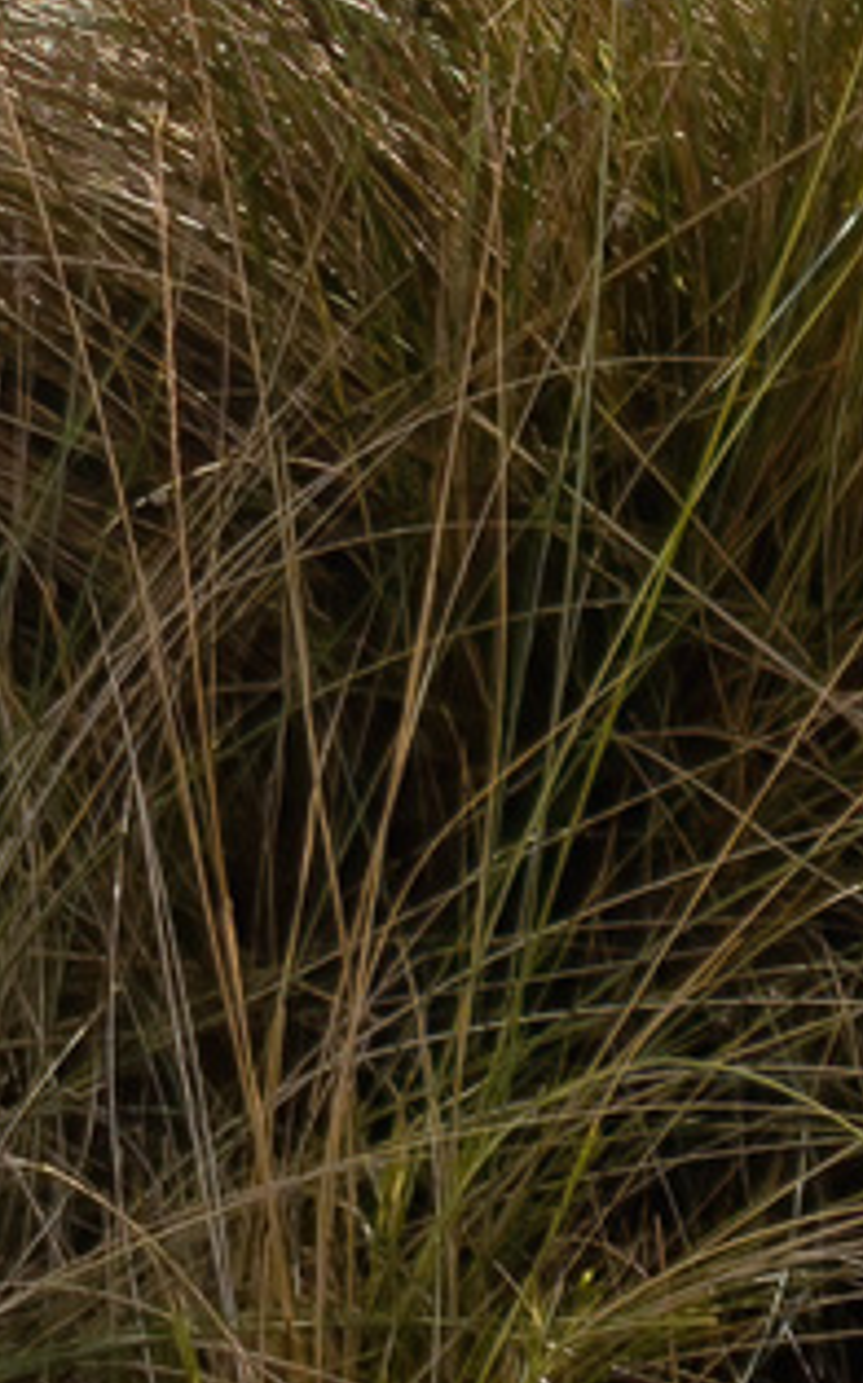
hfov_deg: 7.0
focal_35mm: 187
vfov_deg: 9.8
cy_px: -2035
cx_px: -110
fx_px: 7044
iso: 100
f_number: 11
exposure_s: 1/250
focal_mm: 16
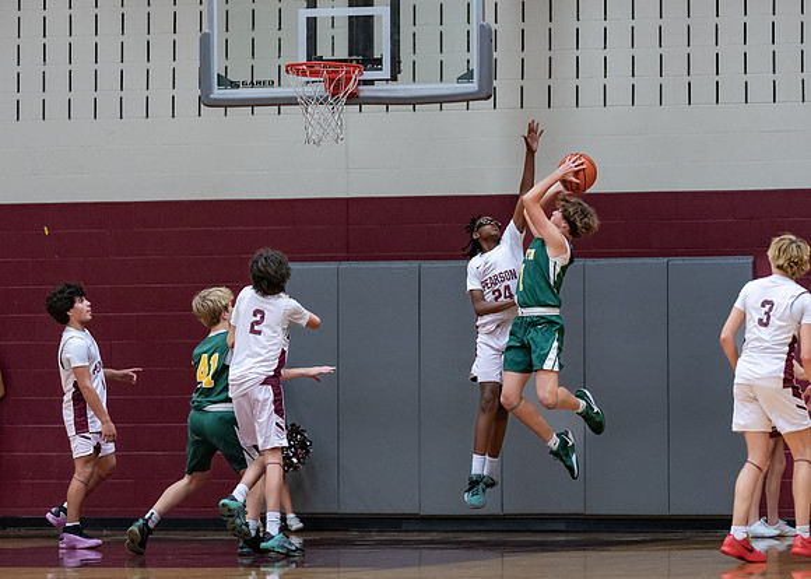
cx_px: 507
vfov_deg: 7.4
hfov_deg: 10.4
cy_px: 366
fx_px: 4467
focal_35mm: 194
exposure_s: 1/1000
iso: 1250
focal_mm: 135
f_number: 1.8
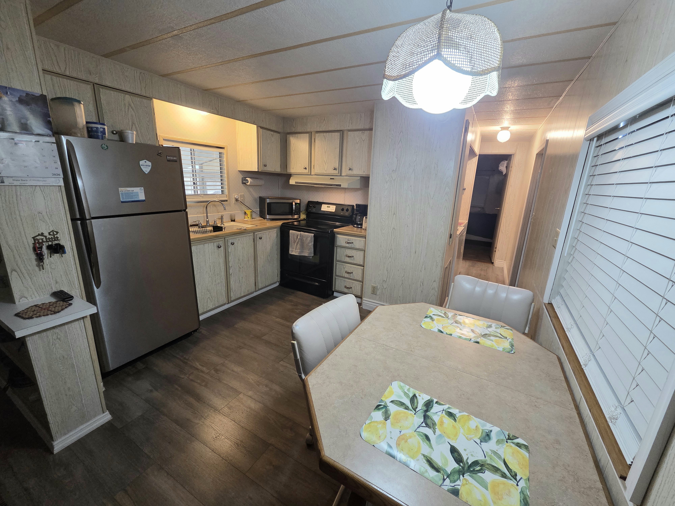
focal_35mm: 13
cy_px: 253
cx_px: 338
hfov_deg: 106.2
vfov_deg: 89.9
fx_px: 253
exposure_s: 1/60.2
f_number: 2.2
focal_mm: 2.2
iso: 250
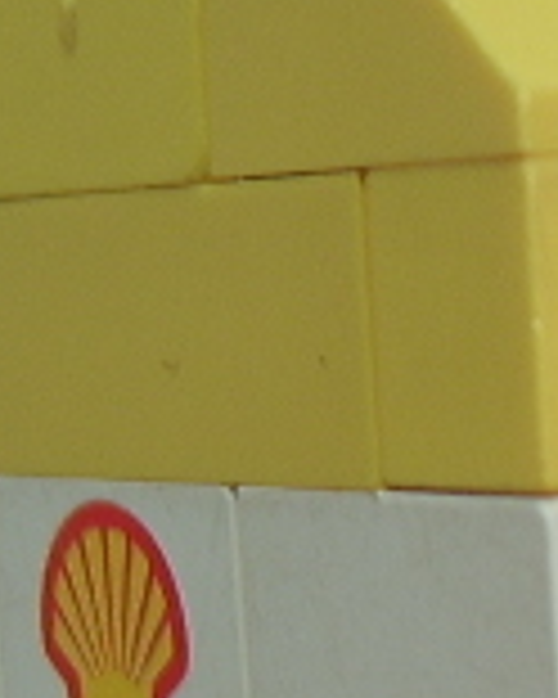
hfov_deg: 11.9
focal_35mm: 125
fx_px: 2580
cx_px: 806
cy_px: 482
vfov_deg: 15.4
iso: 100
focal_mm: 8.13
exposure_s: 1/19
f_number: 2.7
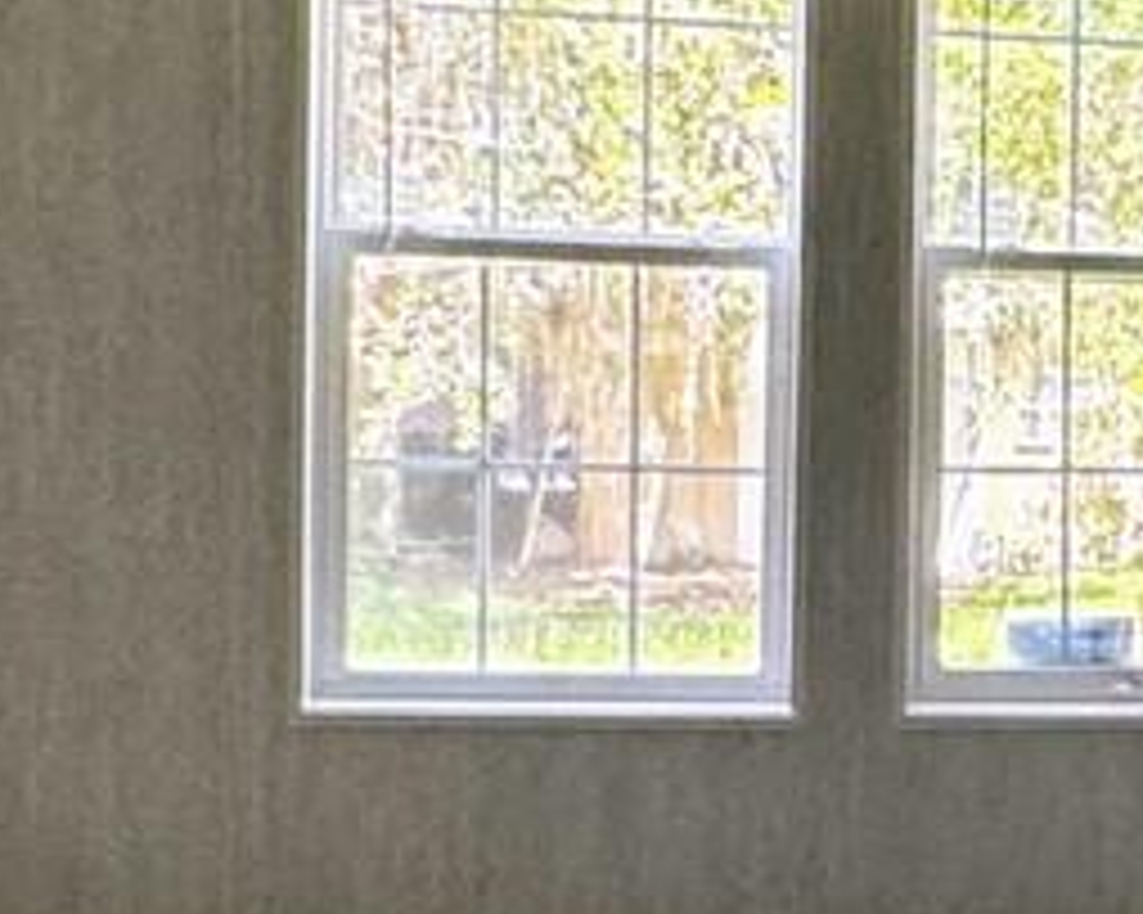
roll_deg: -2.6
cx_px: 1620
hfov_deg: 19.8
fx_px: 2908
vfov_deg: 17.8
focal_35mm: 86
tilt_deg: -5.1
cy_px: 500
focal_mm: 2.22
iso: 250
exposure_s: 1/99
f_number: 2.2
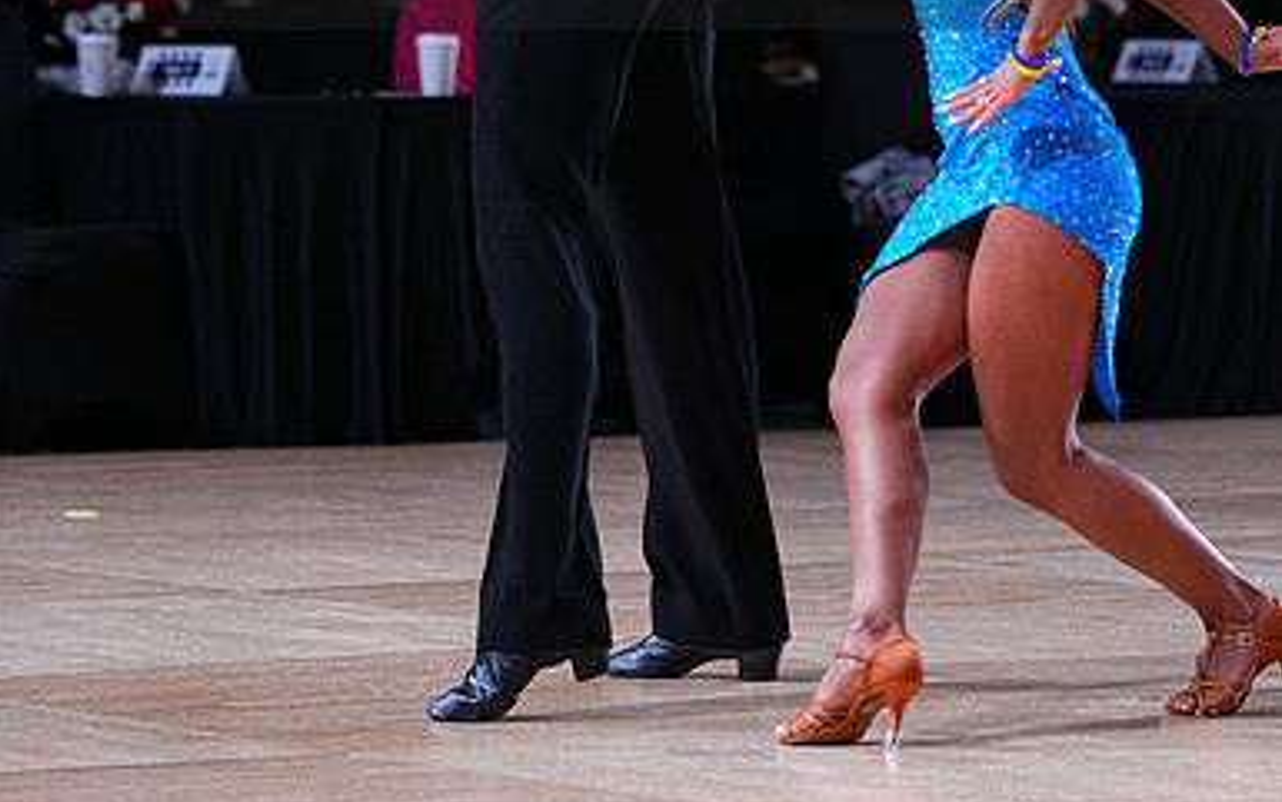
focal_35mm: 232
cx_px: 641
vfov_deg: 5.6
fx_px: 8109
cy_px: -80
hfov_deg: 9.0
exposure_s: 1/500
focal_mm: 151
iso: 2000
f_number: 4
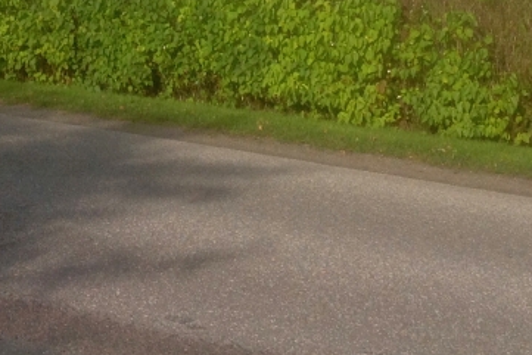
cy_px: -147
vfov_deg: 12.7
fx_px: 1523
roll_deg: -2.1
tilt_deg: +0.1
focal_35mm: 103
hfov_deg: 19.6
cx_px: 119
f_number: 2.4
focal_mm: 4.28
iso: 50
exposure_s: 1/1259
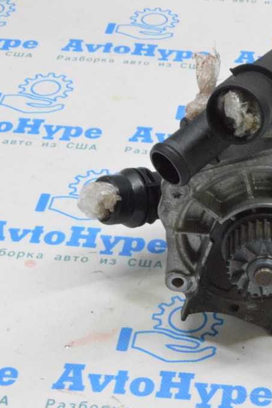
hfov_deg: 14.7
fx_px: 1031
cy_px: 205
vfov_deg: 22.4
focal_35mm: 91
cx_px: 285
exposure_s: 1/15
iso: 6400
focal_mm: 40
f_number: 20
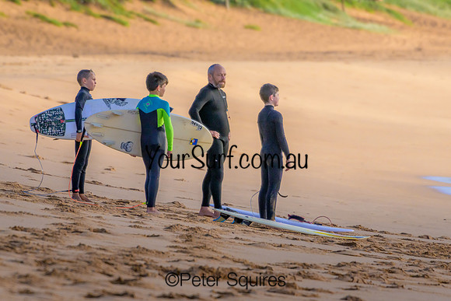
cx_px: 226
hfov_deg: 3.2
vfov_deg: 2.1
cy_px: 150
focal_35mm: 650
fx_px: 8145
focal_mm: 650
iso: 2500
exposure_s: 1/2000
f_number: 11
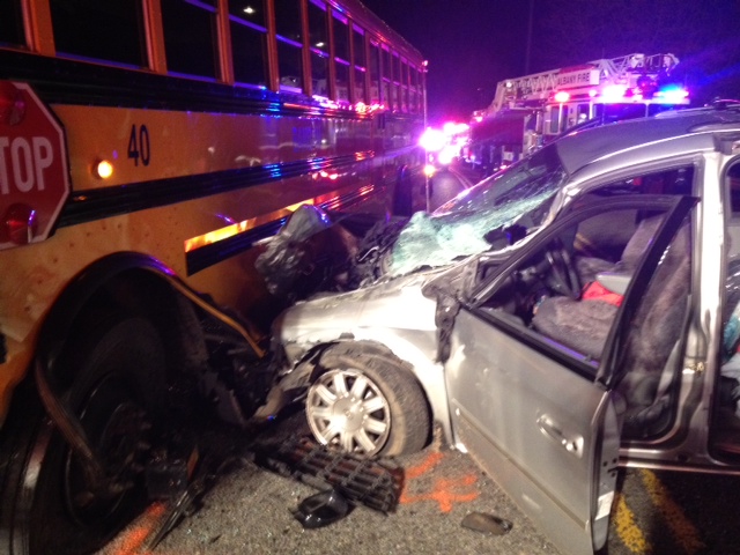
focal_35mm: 35
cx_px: 370
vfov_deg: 40.7
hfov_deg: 52.6
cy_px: 278
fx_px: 748
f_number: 2.4
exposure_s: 1/17
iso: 400
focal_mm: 4.28
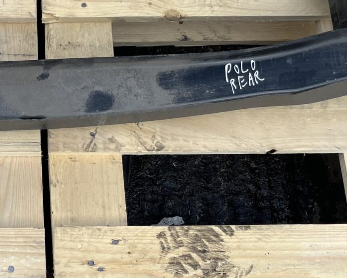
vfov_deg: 20.4
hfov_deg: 24.2
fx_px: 770
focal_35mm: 75
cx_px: -1
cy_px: 100
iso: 50
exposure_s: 1/2825
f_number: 1.6
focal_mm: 5.1
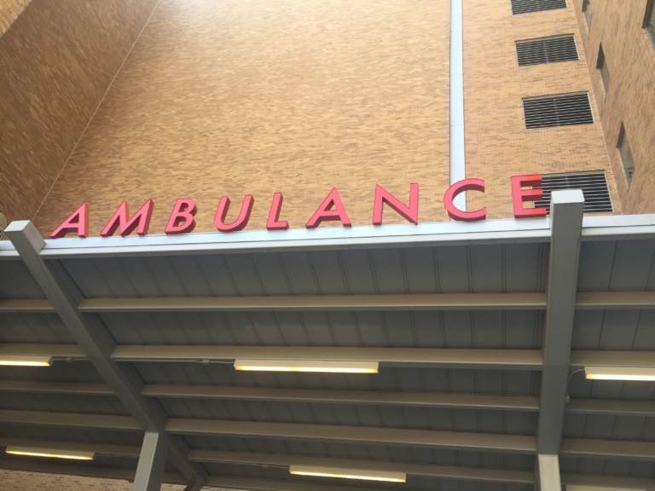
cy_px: 246
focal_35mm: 29
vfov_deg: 48.2
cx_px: 328
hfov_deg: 61.7
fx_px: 549
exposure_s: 1/155
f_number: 2.2
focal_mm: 4.15
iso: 32
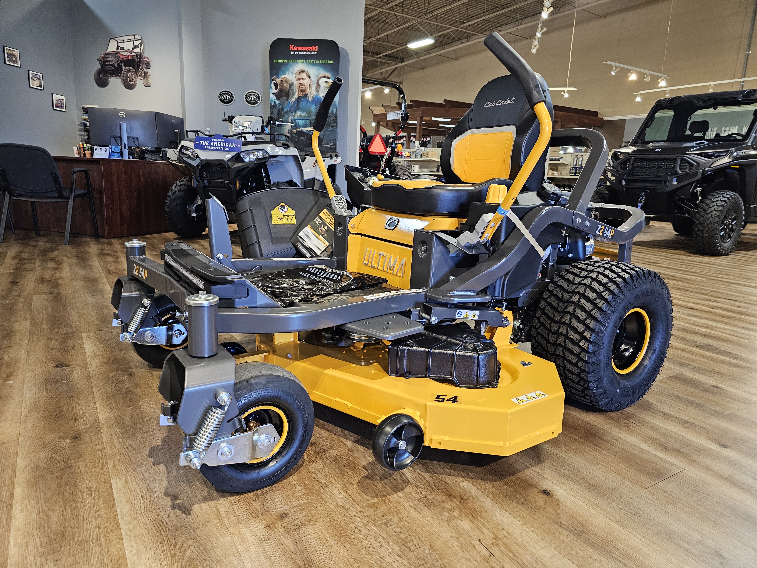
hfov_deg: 73.9
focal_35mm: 23
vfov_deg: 58.9
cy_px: 284
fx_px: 503
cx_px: 378
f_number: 1.7
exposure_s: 1/120
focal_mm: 6.3
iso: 1000
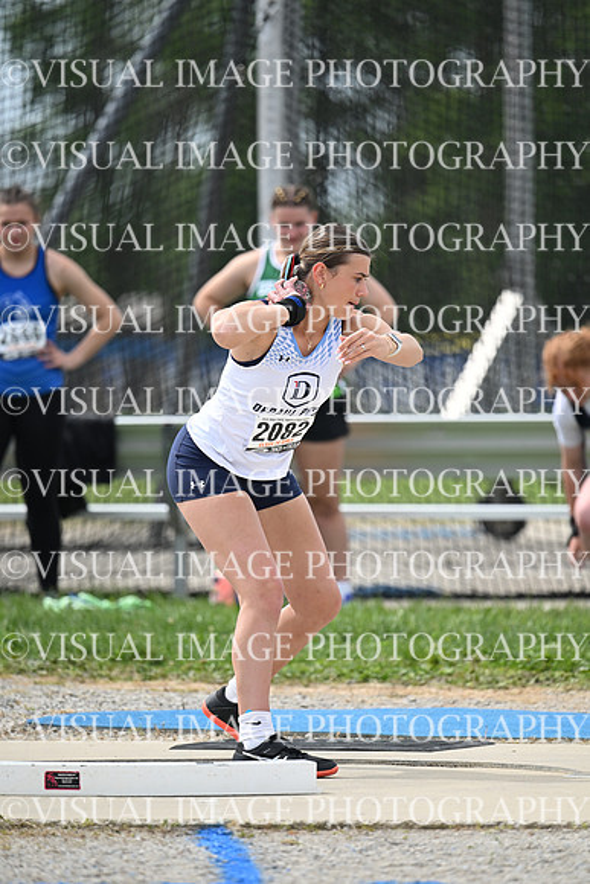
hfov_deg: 3.4
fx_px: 9827
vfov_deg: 5.2
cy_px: 442
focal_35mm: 400
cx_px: 295
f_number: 4.5
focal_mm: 400
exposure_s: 1/2500
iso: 500
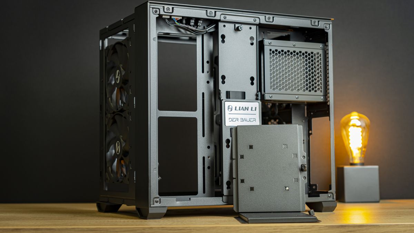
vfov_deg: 17.8
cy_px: 116
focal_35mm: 68
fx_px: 742
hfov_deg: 31.2
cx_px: 207
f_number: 2.8
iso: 250
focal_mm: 43
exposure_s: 1/20
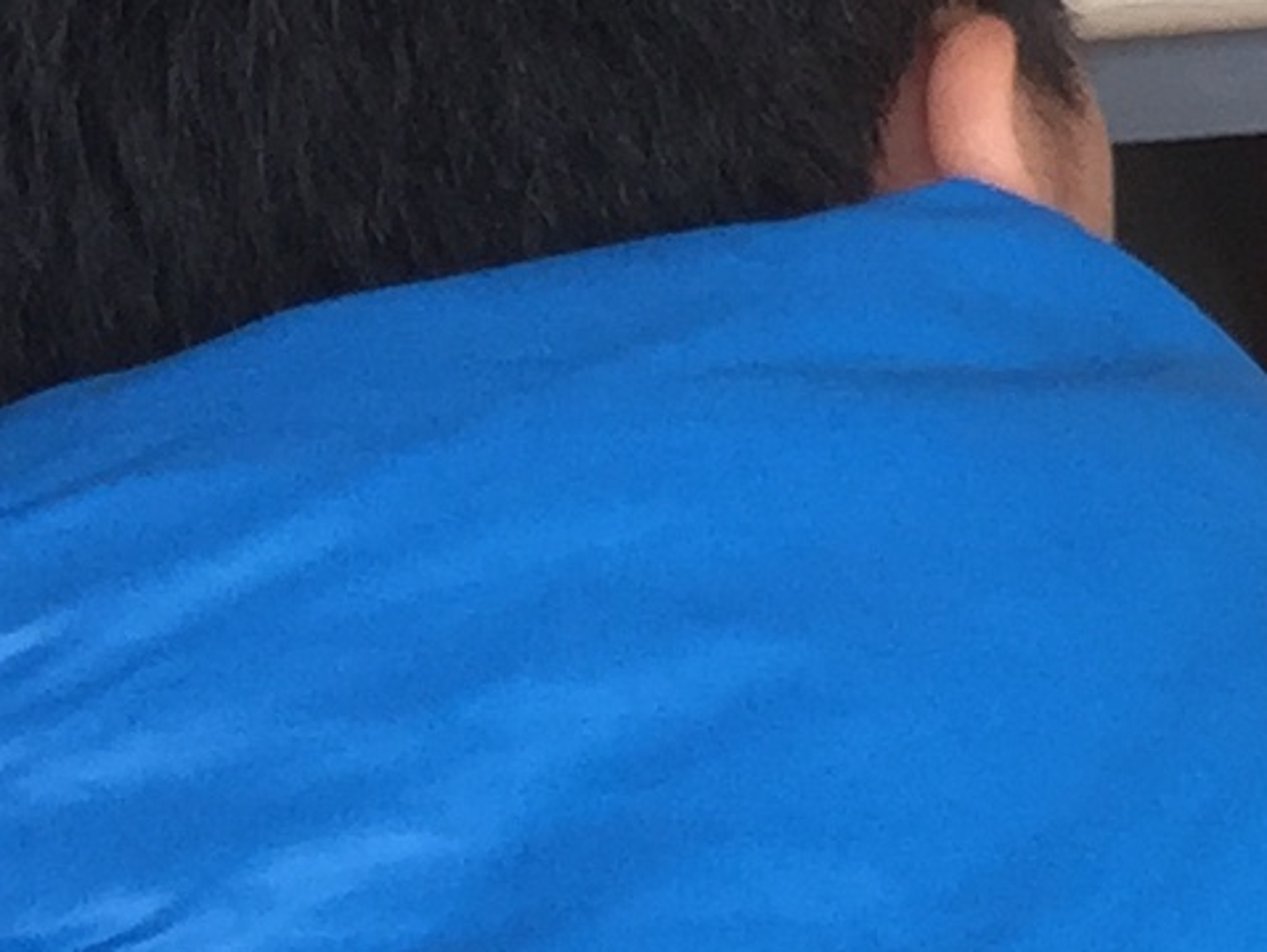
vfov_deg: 7.1
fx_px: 7251
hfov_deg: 8.4
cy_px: -1302
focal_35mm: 198
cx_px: 3857
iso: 32
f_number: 2.2
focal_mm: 4.15
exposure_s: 1/60
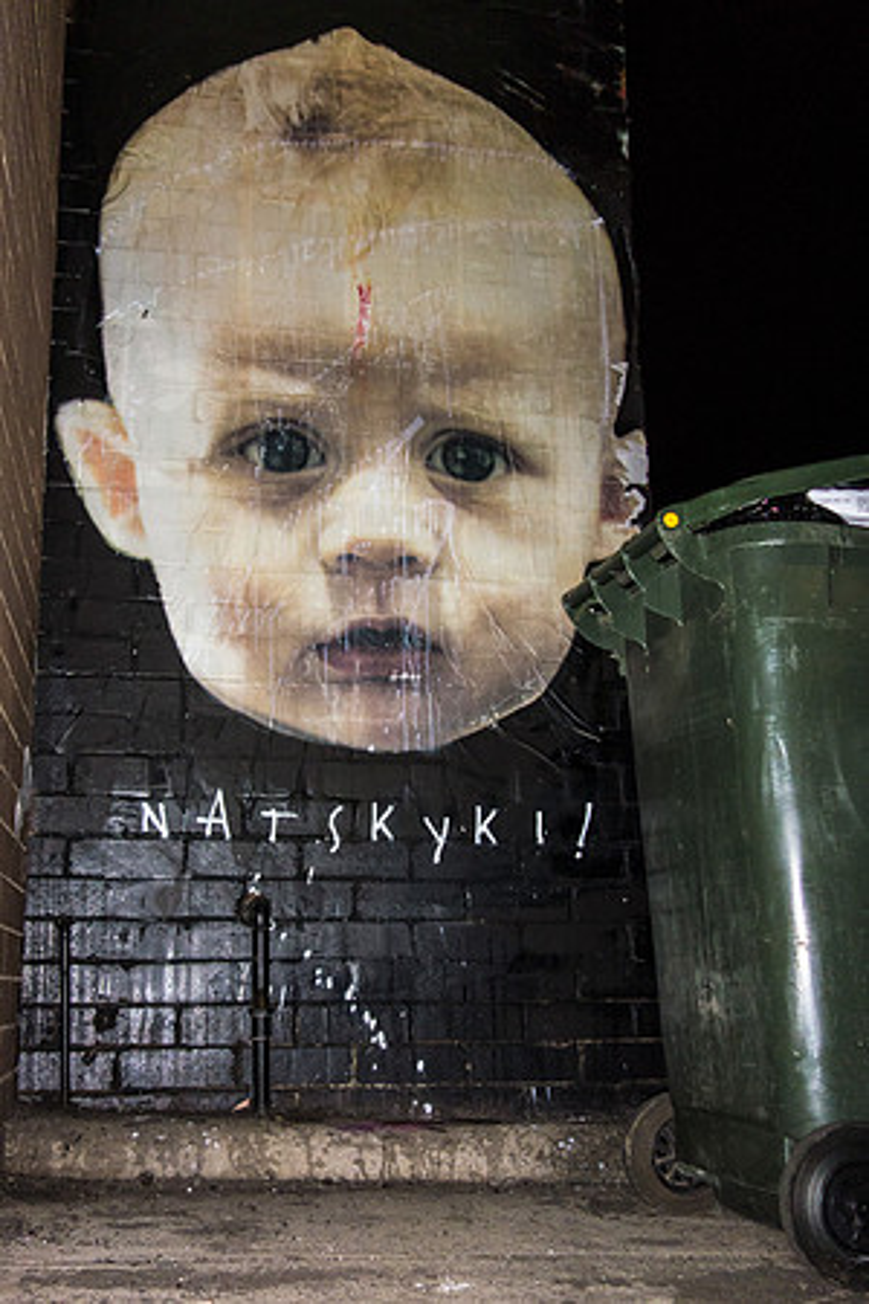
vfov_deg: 65.5
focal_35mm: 28
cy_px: 652
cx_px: 434
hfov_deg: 46.4
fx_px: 1014
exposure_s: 1/30
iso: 400
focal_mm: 10.4
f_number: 1.8
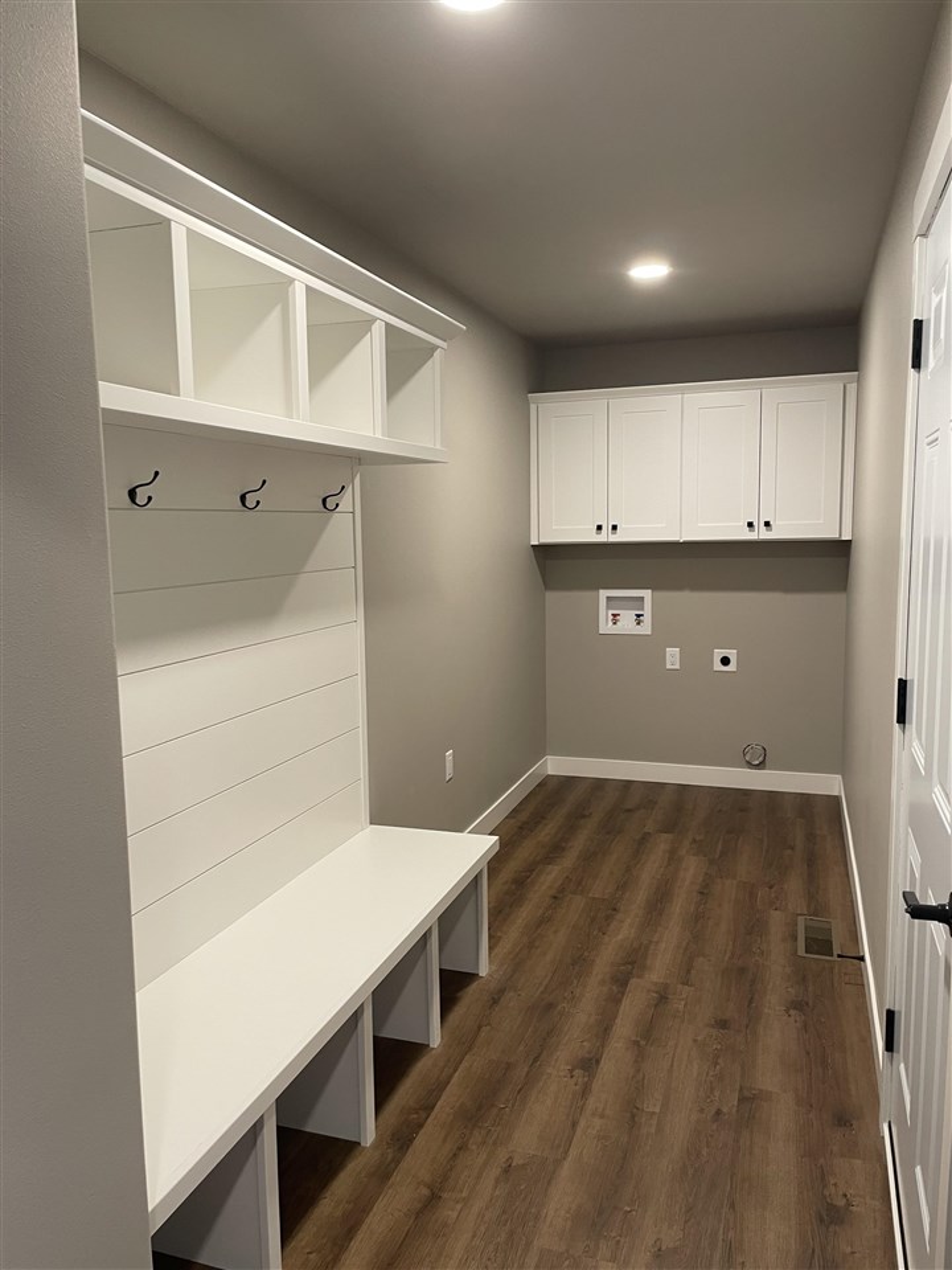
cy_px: 635
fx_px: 953
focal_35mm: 26
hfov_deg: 53.1
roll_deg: +1.0
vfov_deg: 67.3
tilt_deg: -7.8
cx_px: 476
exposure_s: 1/60
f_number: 1.6
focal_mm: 4.2
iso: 125
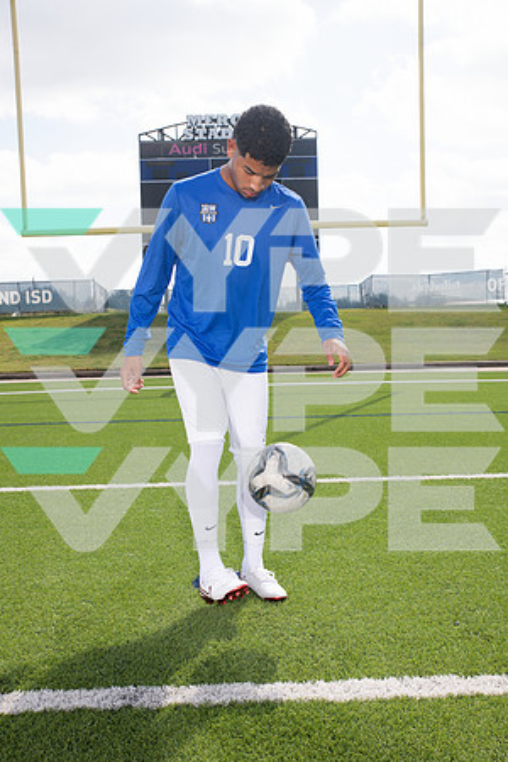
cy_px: 381
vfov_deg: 54.4
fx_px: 741
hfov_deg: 37.9
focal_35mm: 35
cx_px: 254
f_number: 7.1
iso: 125
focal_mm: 35
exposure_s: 1/320
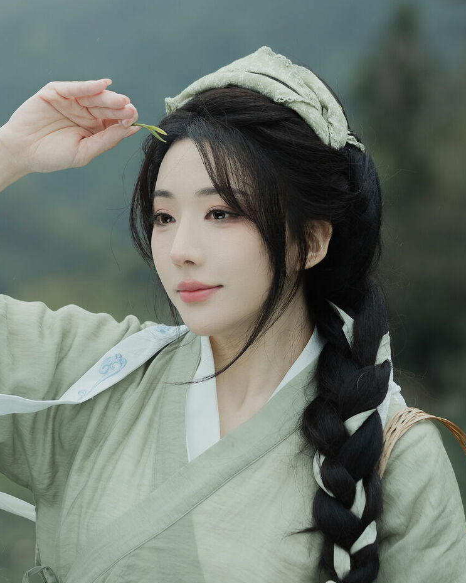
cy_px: 307
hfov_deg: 9.3
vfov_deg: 11.6
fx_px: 2880
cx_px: 196
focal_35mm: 167
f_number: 4
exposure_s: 1/640
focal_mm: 105
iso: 250
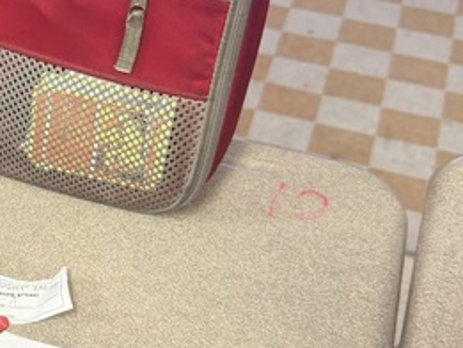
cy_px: 135
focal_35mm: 94
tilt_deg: -38.2
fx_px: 1258
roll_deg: +2.0
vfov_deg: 15.7
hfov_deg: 18.9
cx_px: -183
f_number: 1.78
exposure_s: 1/60
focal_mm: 6.76
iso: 200
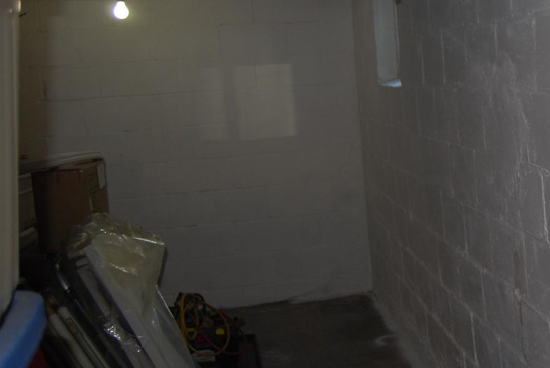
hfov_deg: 28.2
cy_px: 162
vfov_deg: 21.6
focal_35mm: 63
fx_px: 963
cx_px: 641
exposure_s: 1/60
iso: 200
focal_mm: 18
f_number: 3.5
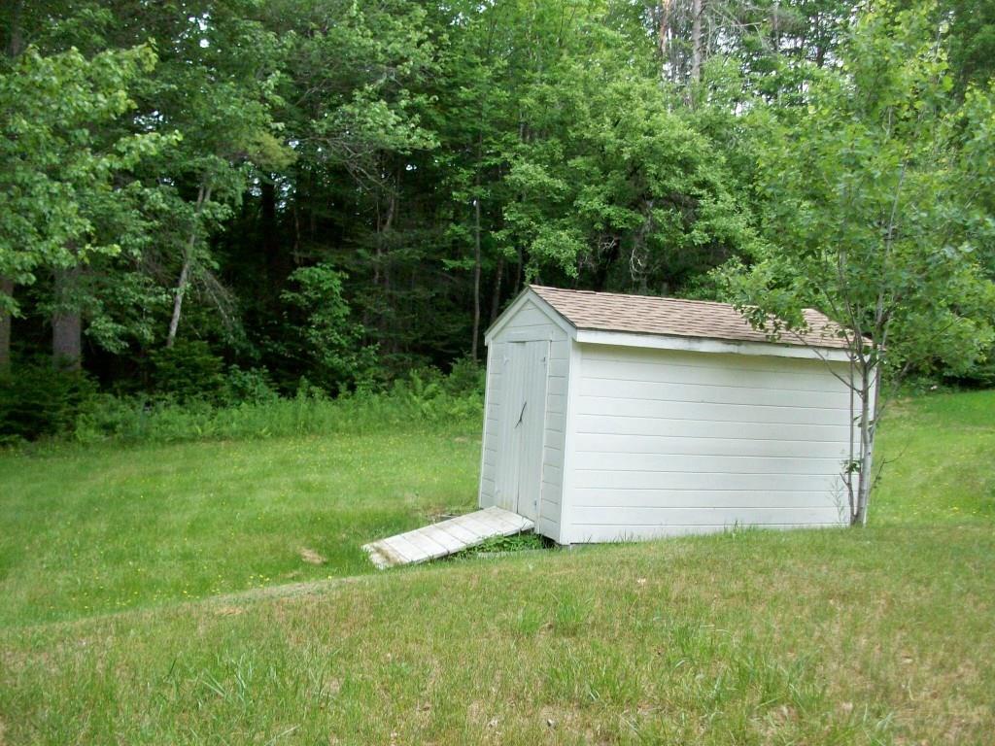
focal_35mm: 34
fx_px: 977
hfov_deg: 54.0
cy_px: 373
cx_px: 498
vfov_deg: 41.8
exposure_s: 1/128
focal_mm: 5.7
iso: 143
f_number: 2.8
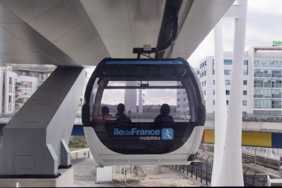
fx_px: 298
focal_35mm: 38
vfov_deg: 35.1
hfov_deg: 50.7
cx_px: 141
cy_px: 94
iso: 2500
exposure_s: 1/500
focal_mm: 25.4
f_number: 8
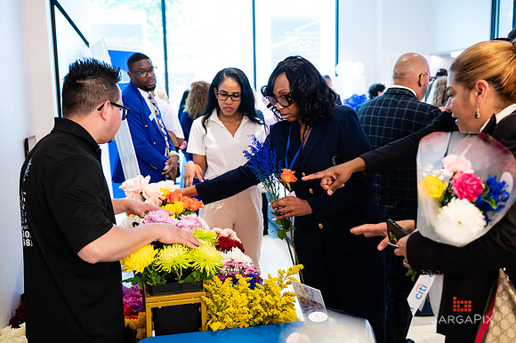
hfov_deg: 52.9
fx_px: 518
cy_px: 172
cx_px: 258
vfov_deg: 36.7
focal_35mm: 36
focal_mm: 34
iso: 2000
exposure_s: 1/200
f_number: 3.2
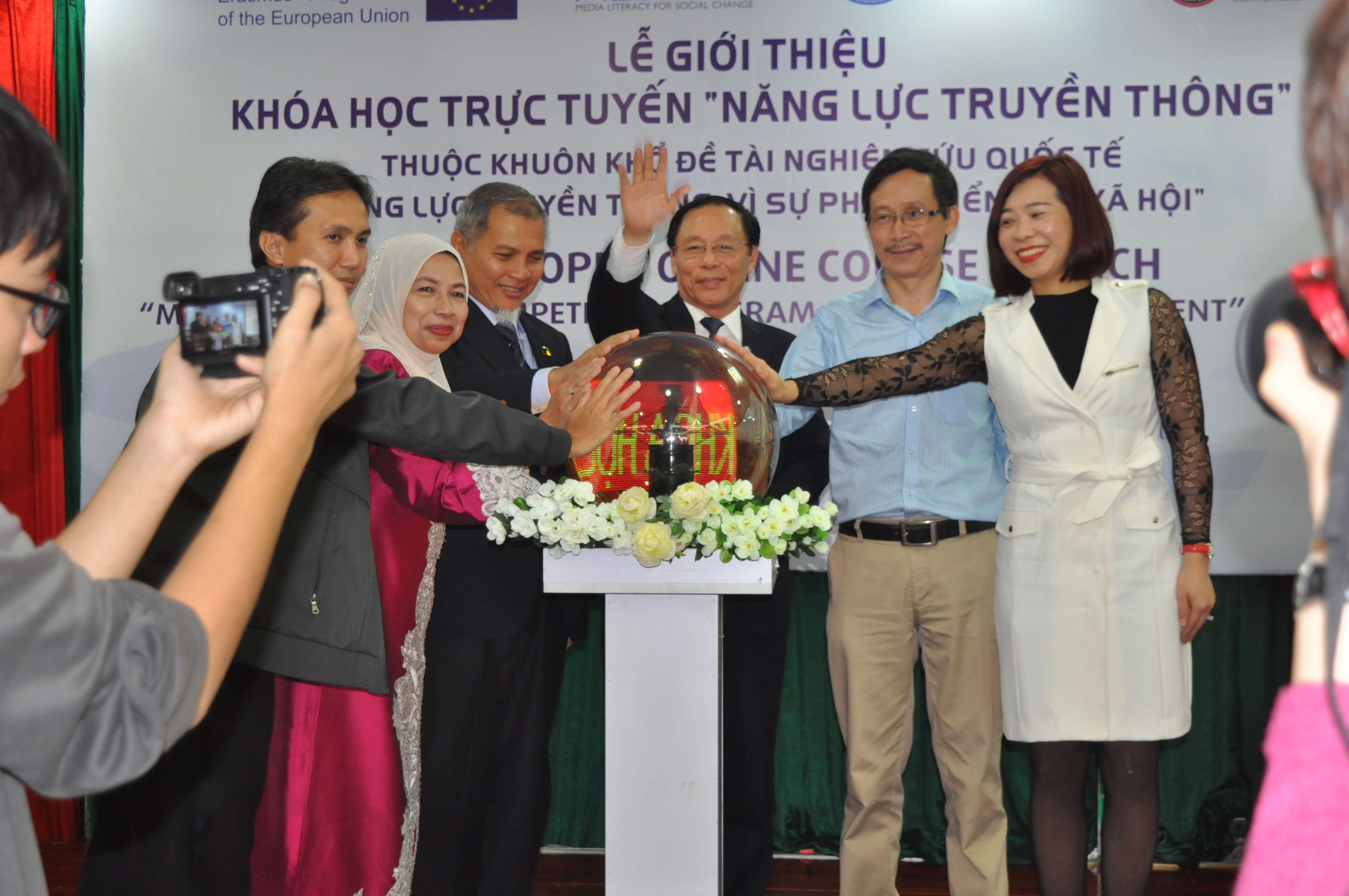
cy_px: 448
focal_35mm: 52
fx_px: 1965
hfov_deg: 37.9
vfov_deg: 25.7
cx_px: 674
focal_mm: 35
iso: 800
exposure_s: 1/60
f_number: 4.5
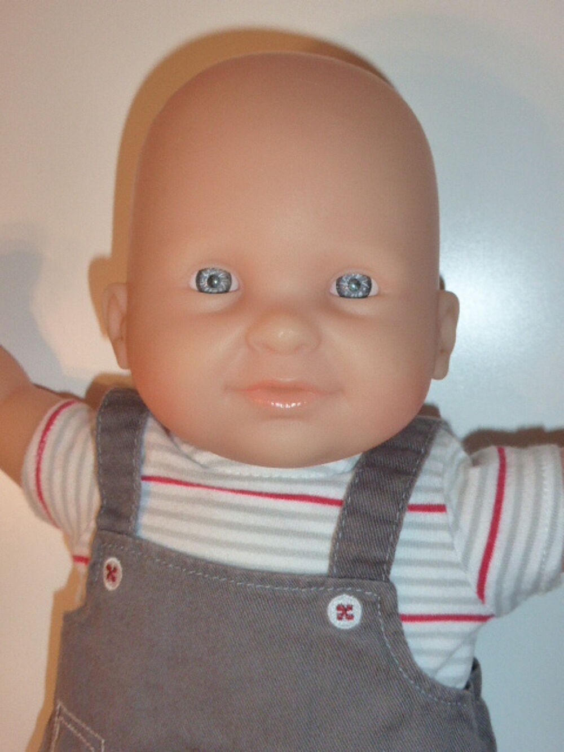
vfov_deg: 43.8
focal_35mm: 43
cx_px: 282
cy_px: 376
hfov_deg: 33.6
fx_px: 934
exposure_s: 1/60
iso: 400
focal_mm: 7.4
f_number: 3.9
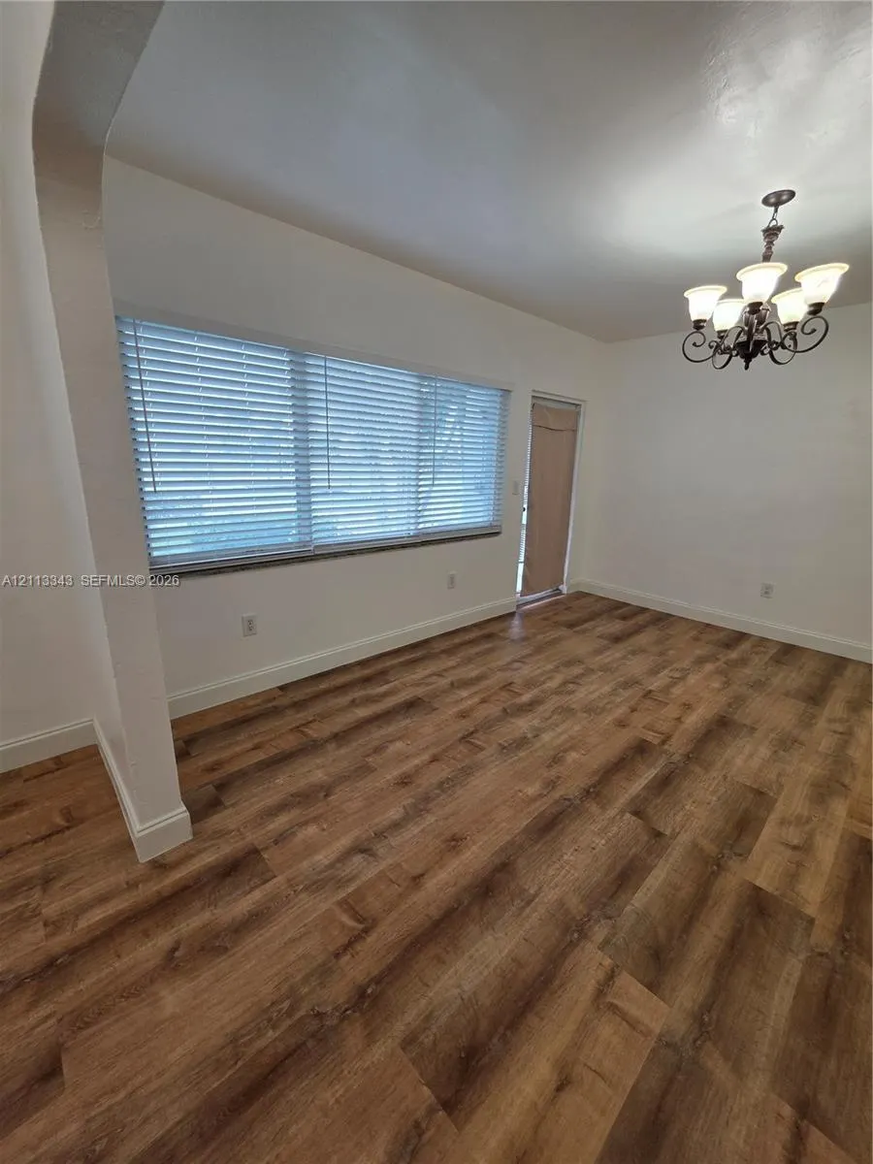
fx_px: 437
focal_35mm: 13
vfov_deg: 106.2
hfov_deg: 89.9
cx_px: 436
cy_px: 582
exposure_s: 1/120
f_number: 1.9
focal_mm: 2.2
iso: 80
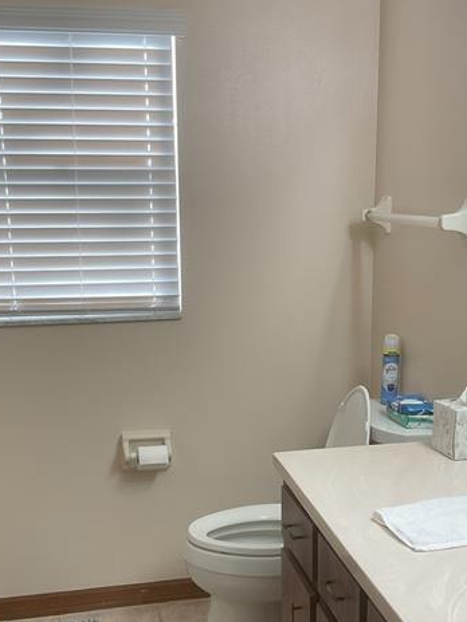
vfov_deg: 39.5
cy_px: 379
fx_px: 863
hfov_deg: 30.3
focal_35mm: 48
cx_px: 240
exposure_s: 1/120
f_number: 1.8
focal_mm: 3
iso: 64
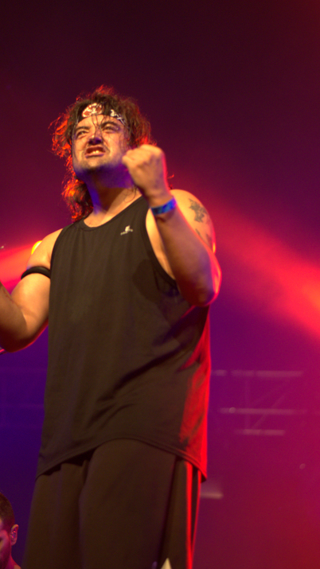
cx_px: 135
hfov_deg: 15.3
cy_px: 285
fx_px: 1192
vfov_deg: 26.9
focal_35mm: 79
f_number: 1.8
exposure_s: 1/160
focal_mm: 50
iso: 2500
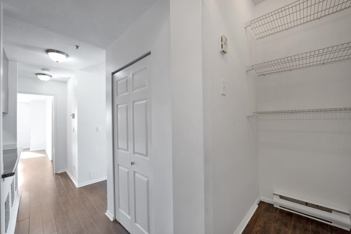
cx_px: 176
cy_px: 117
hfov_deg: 104.3
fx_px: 136
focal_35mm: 14
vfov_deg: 81.2
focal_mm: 14
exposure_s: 1/160
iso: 1000
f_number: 4
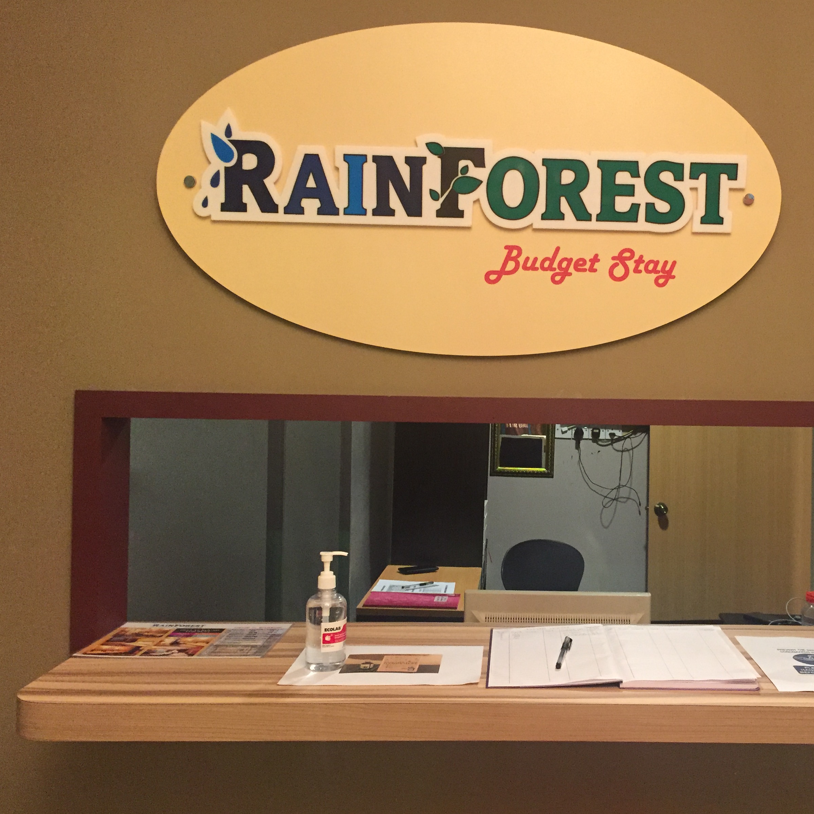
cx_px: 544
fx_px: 931
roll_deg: -2.1
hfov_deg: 46.5
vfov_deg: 47.2
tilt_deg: -0.3
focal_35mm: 35
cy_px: 401
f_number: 2.2
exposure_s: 1/25
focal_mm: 4.15
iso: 250
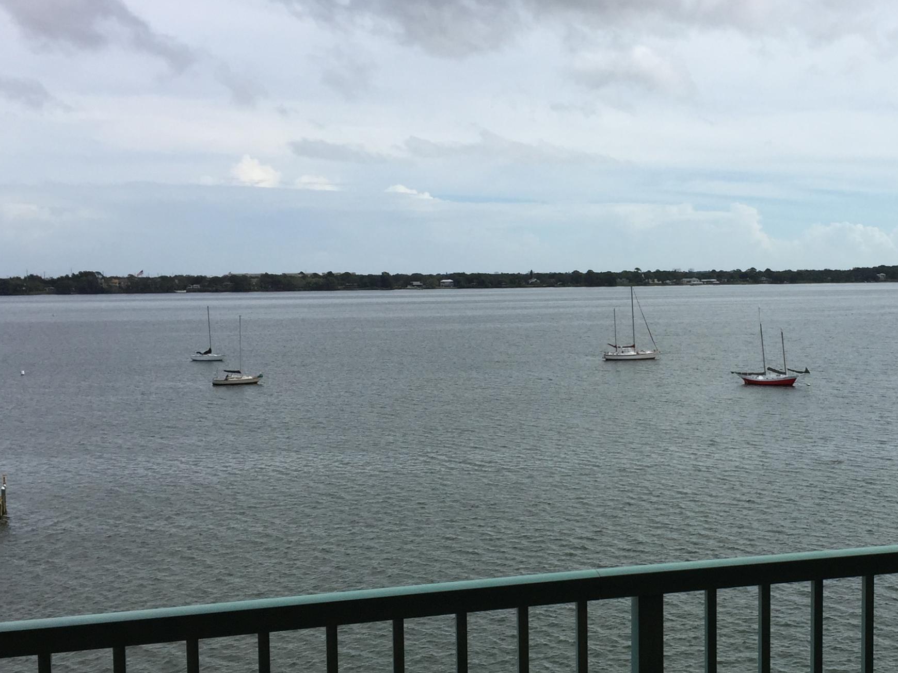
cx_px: 696
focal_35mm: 50
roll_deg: +0.1
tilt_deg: -4.5
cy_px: 372
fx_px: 1297
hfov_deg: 37.1
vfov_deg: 29.1
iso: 32
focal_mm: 4.15
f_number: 2.2
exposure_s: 1/3049
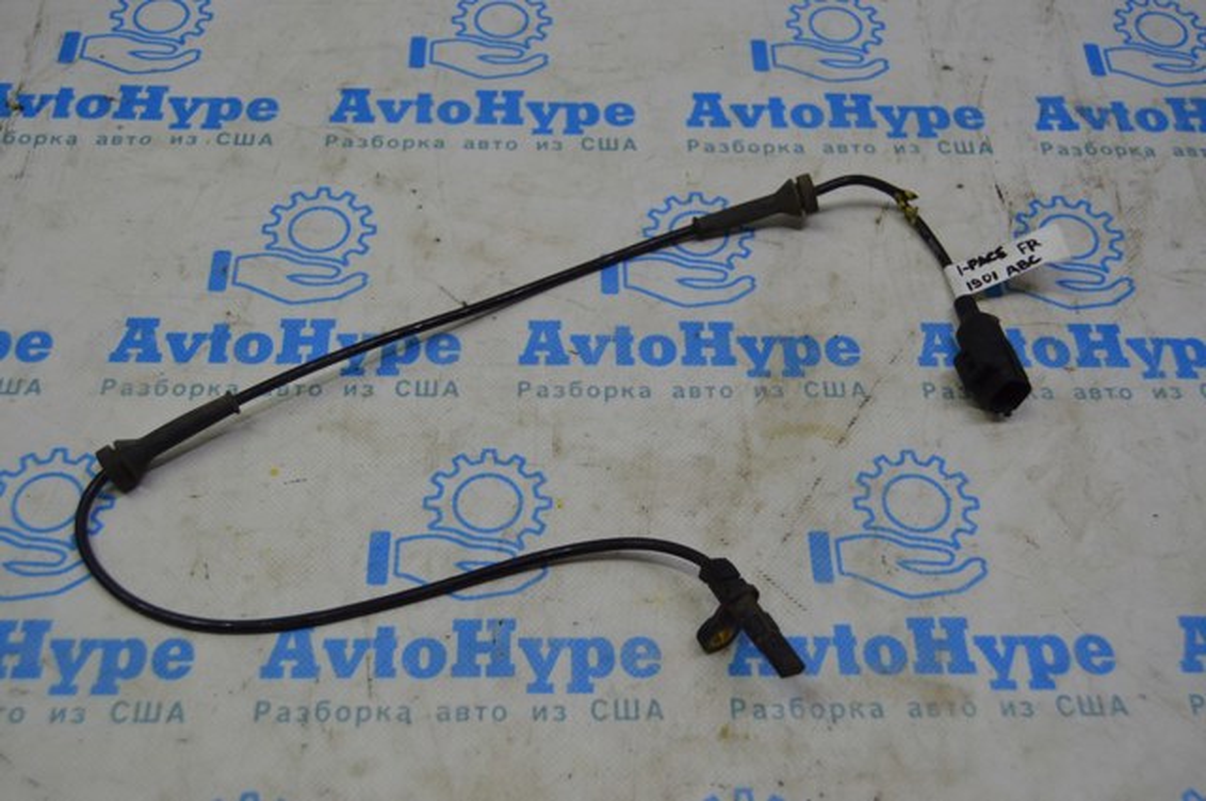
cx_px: 603
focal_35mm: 42
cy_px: 400
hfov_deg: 46.5
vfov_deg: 31.8
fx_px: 1405
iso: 400
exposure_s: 1/100
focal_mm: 28
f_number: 5
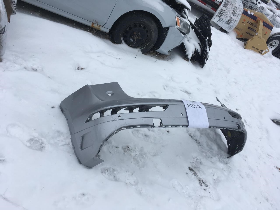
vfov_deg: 48.2
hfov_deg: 61.7
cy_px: 105
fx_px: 235
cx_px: 140
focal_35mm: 29
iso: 25
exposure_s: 1/1637
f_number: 2.2
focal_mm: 4.15
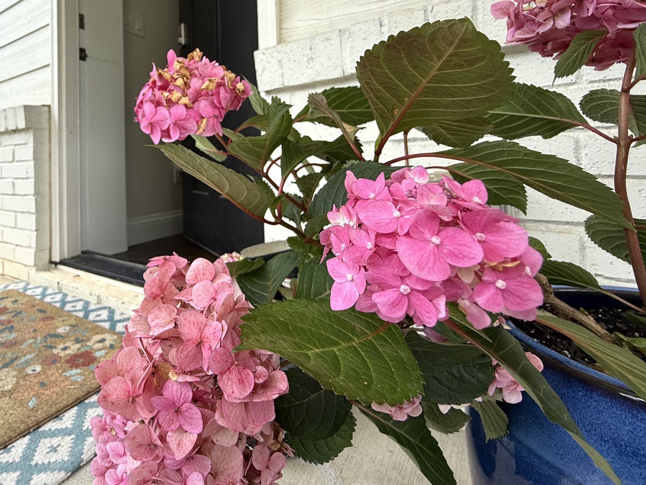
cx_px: 190
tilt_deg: +2.0
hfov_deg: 77.7
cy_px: 155
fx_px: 373
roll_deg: +1.4
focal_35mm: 20
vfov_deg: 64.0
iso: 50
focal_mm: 2.22
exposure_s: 1/318
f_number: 2.2
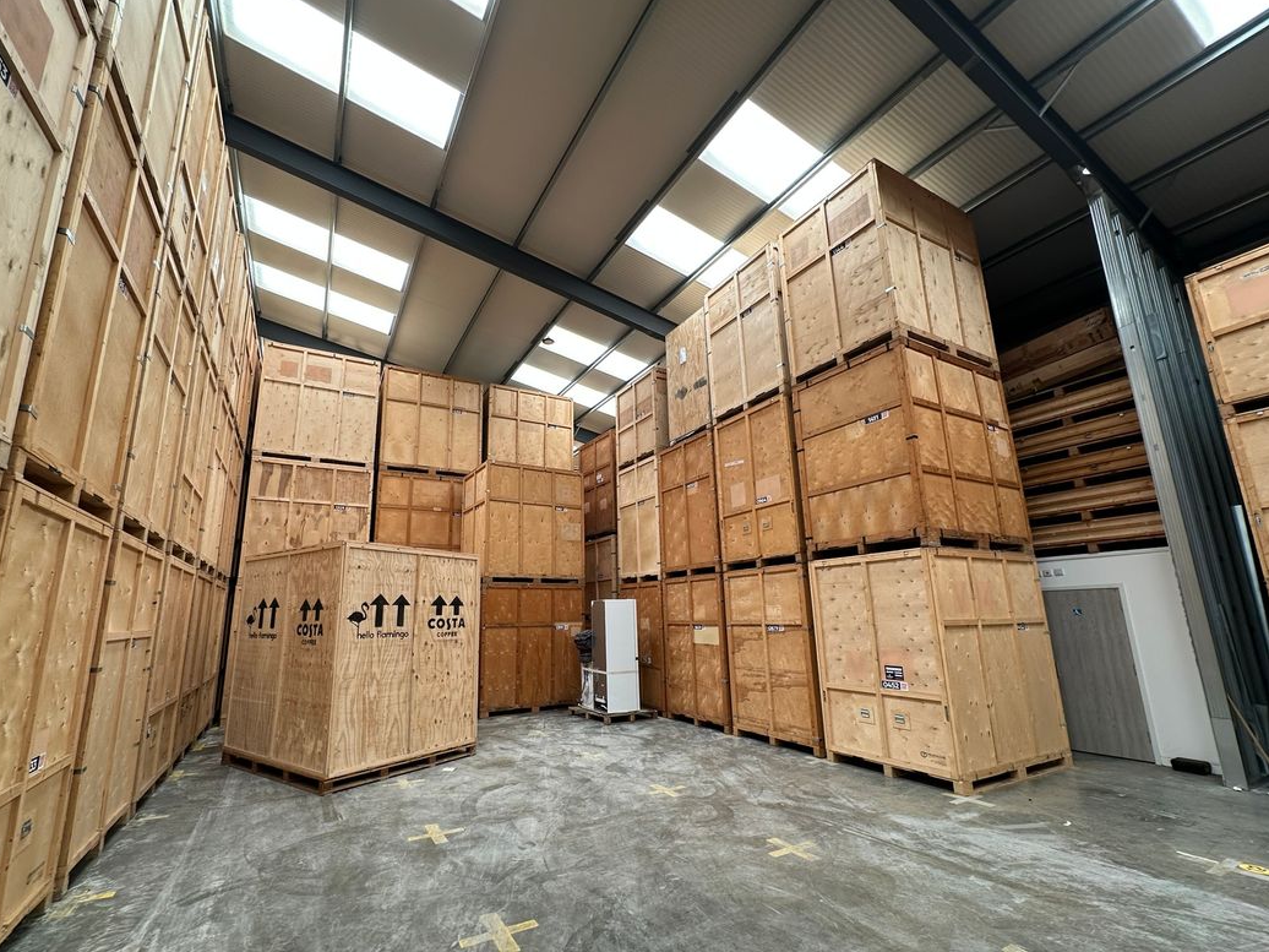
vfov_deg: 81.7
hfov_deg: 98.0
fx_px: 550
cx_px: 590
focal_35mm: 15
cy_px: 503
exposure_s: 1/99
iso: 64
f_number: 2.2
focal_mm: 2.22
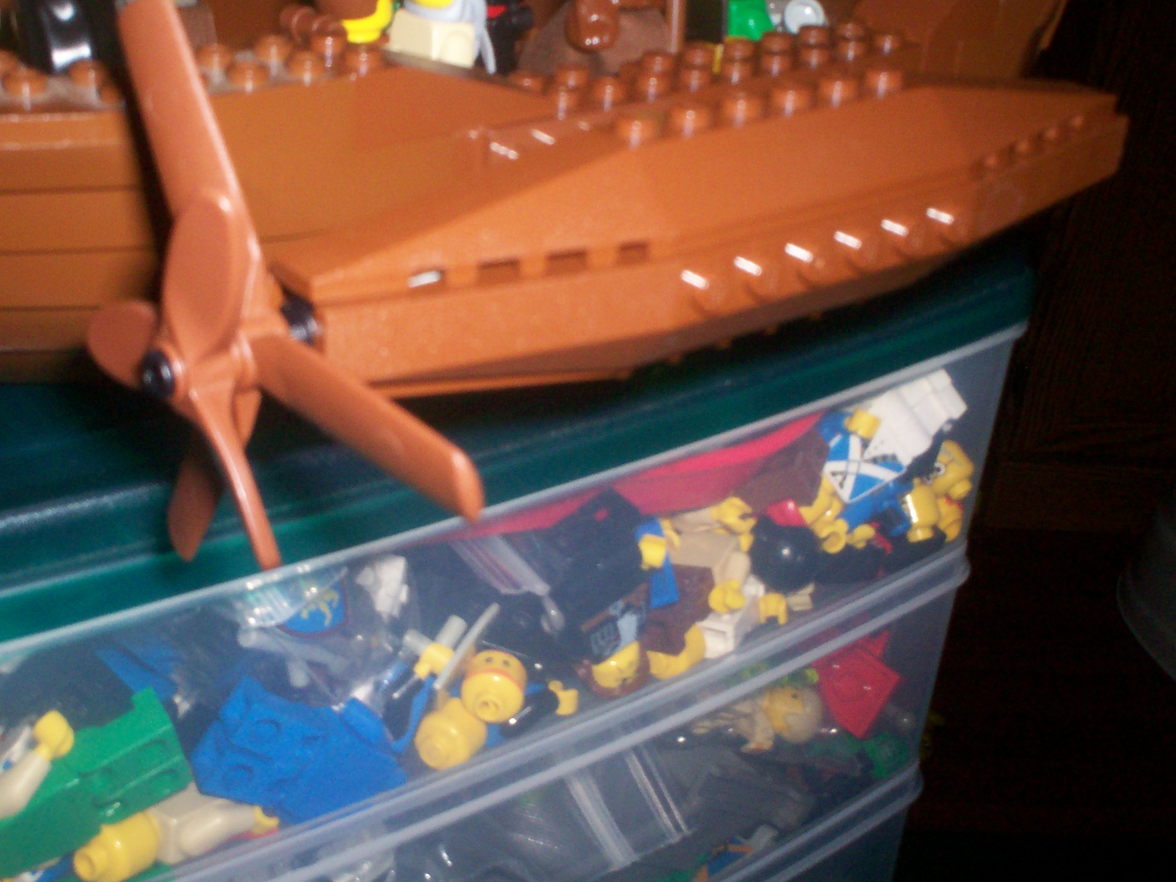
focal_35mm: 50
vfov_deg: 29.1
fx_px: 1699
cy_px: 373
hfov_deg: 38.1
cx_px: 500
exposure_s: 1/60
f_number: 4.5
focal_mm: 6
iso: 140
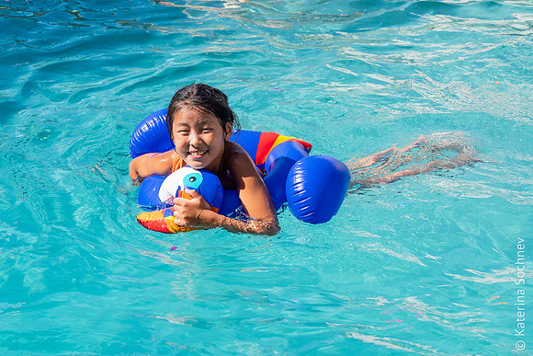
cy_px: 129
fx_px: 1486
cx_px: 182
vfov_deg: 13.6
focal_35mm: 100
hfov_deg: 20.3
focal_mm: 70
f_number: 6.3
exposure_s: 1/800
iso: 250
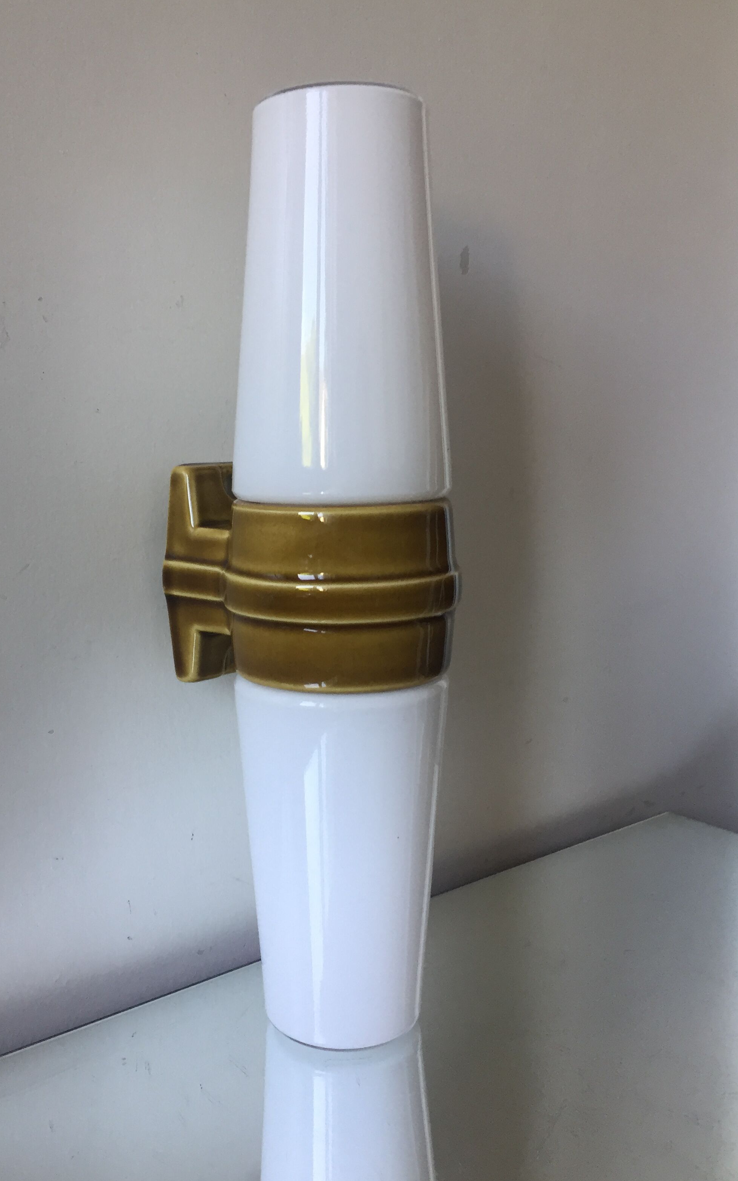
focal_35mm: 32
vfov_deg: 59.6
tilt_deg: -10.1
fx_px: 1030
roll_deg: +1.6
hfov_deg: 39.3
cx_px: 293
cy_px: 582
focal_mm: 4.15
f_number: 2.2
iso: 40
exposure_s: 1/33
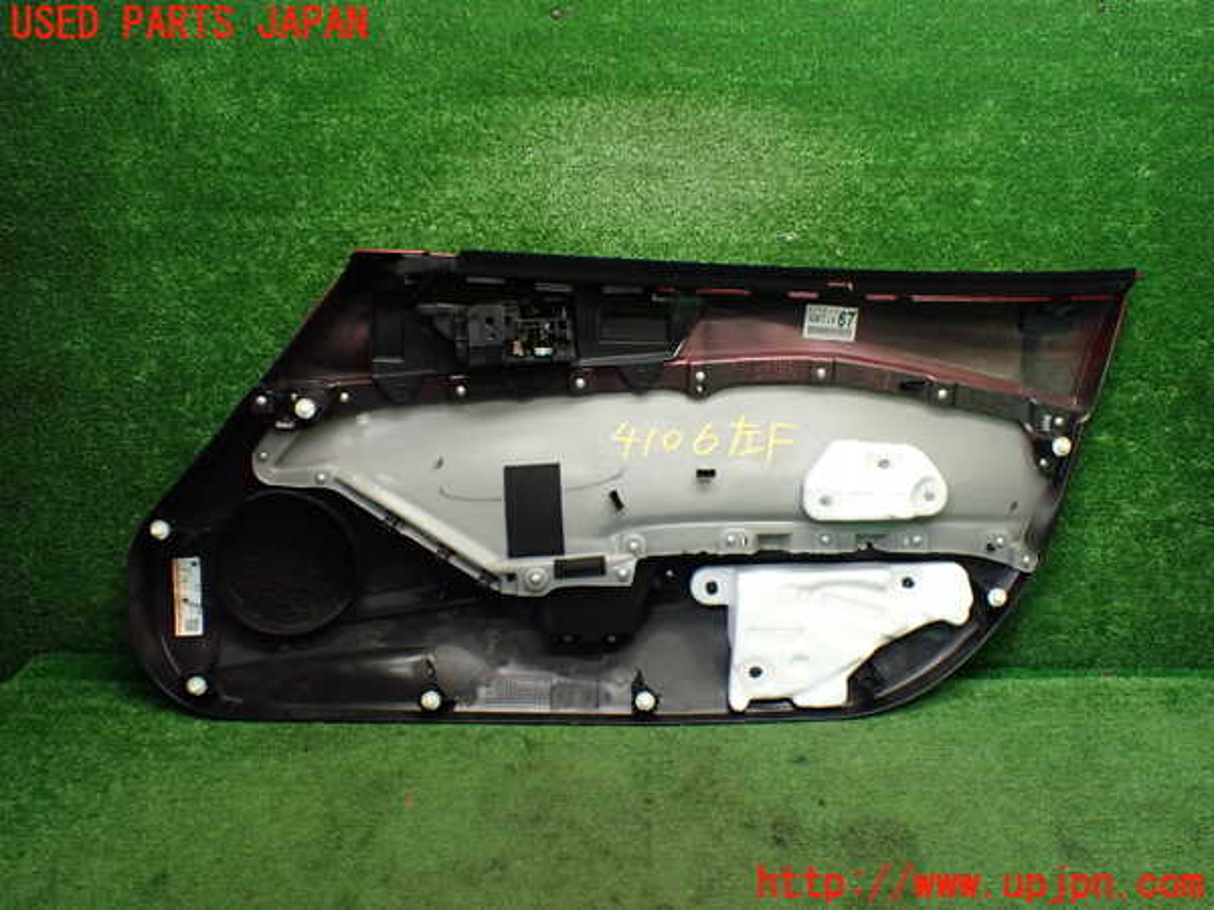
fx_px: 1052
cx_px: 607
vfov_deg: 46.8
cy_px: 455
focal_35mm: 30
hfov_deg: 60.0
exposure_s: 1/125
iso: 640
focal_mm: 5.4
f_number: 2.3
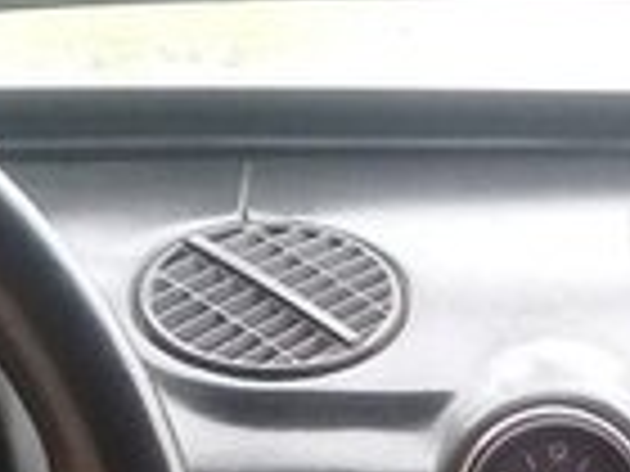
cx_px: 572
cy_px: 636
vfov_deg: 9.9
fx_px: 2657
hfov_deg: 13.4
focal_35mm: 146
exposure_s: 1/50
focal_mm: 3.3
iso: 80
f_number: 2.2
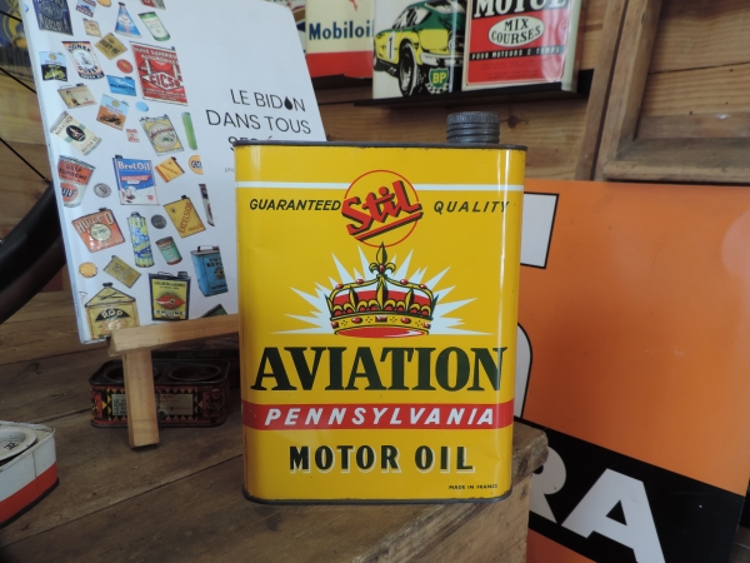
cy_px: 282
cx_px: 375
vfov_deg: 56.8
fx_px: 520
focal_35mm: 24
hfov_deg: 71.6
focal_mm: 4.3
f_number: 3
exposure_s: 1/30
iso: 140
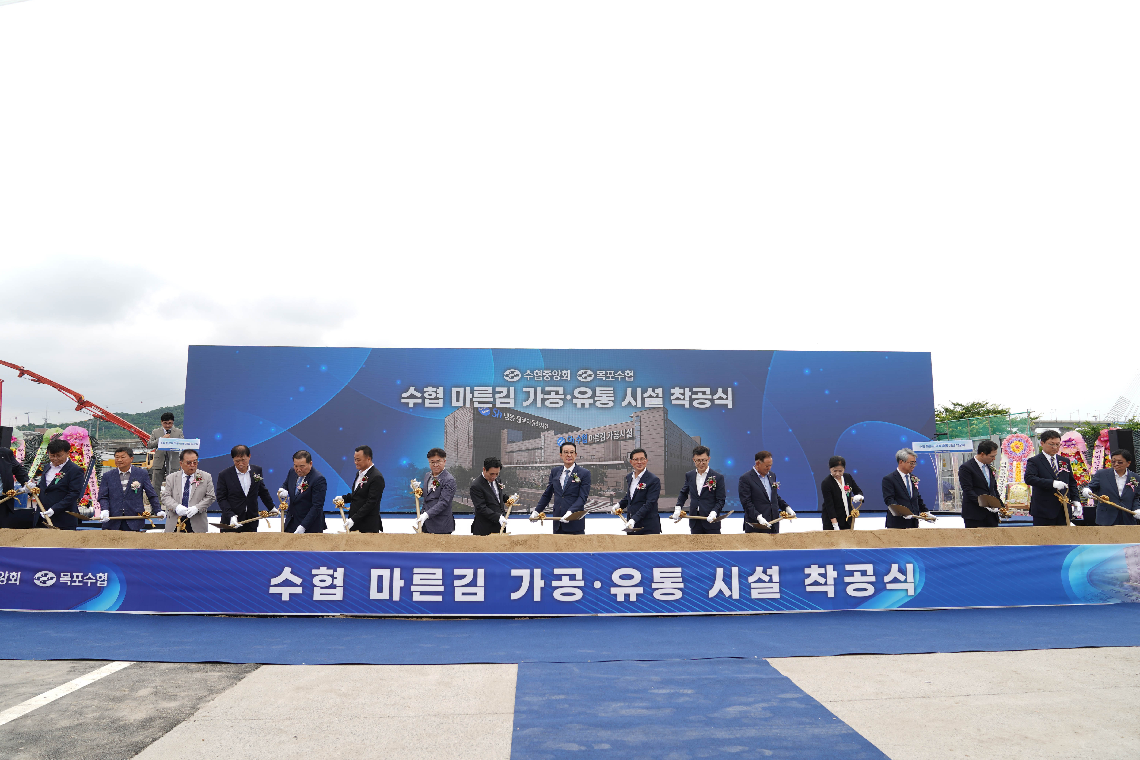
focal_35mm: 24
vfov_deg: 53.1
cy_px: 380
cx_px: 570
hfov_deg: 73.7
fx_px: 760
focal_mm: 24
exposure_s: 1/250
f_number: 4
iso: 50
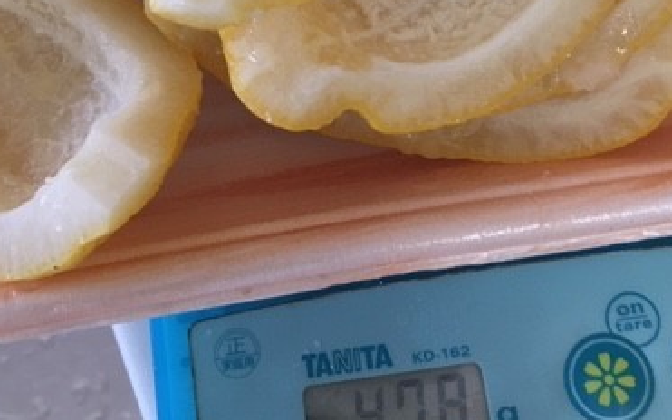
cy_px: -25
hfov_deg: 38.2
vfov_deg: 23.2
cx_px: 331
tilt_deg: -64.3
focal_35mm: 53
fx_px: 971
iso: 80
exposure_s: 1/30
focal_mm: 4.15
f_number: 2.2
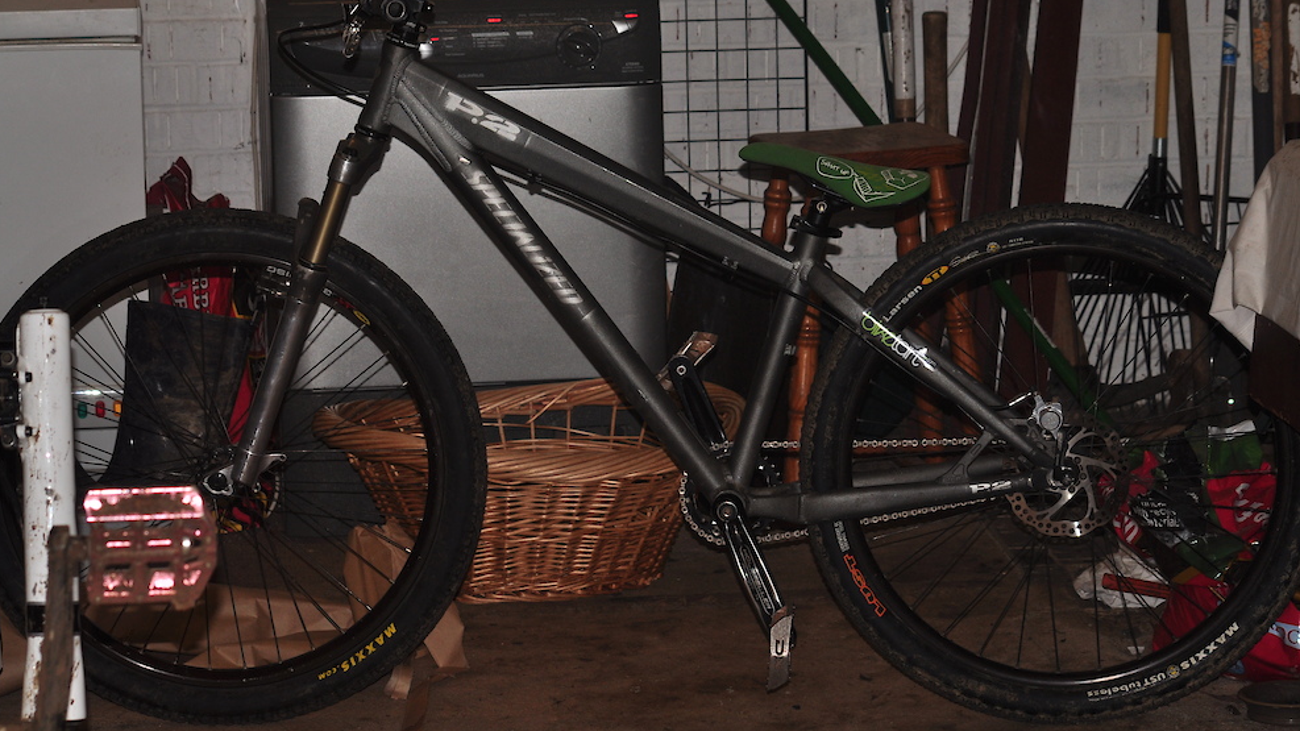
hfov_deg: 18.8
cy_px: 295
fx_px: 3929
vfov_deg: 10.6
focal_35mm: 114
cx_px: 670
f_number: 9
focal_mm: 70
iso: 200
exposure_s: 1/200
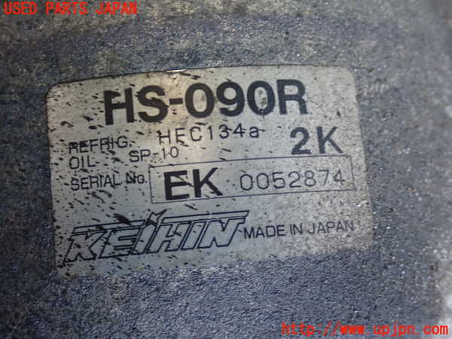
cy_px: 170
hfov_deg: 35.5
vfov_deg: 27.0
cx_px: 226
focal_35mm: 54
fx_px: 705
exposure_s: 1/40
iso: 800
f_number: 3.3
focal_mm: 9.65
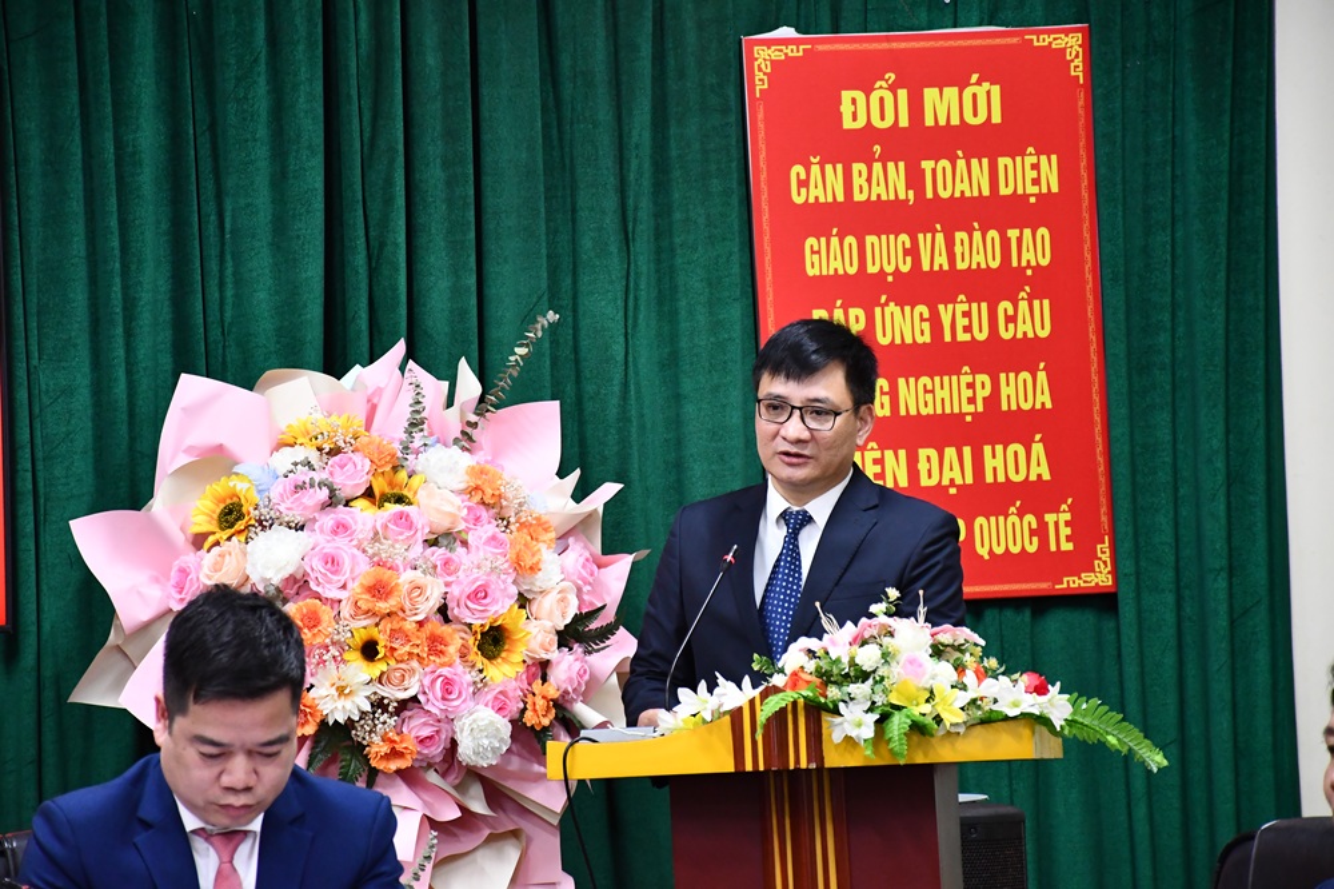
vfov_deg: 8.2
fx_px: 6223
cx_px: 667
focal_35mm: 168
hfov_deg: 12.2
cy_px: 444
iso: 3200
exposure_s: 1/80
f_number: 5.6
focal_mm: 112
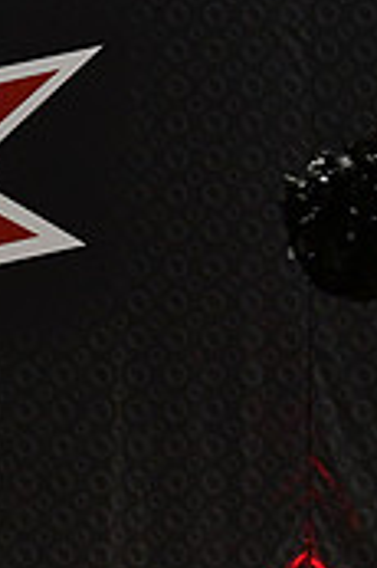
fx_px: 7775
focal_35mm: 494
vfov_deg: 4.2
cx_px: -544
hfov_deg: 2.8
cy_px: 172
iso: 4000
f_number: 4
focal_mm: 98
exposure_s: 1/500
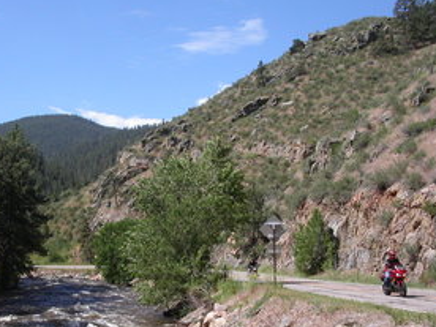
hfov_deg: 34.8
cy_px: 204
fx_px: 693
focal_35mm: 55
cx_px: 169
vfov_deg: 26.5
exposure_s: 1/250
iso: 100
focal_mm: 7.8
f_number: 8
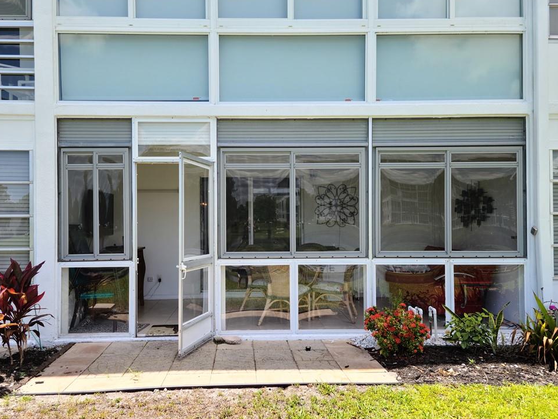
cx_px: 265
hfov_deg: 59.9
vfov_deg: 46.8
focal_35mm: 30
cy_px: 217
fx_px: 484
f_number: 2
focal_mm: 5.9
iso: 25
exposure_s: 1/330
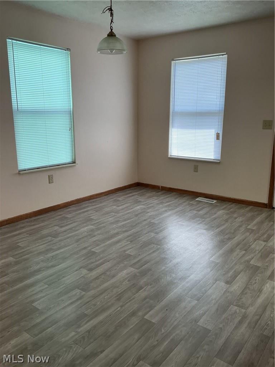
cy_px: 184
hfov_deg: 48.2
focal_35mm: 29
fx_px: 307
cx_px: 138
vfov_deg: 61.7
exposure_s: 1/60
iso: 50
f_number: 1.8
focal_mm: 3
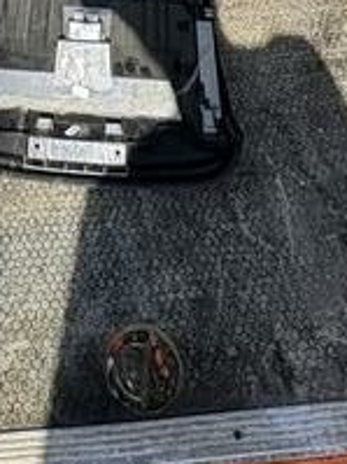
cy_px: -471
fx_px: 843
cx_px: 47
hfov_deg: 22.8
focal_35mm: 63
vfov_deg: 18.8
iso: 64
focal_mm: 2.22
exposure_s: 1/425
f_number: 2.2
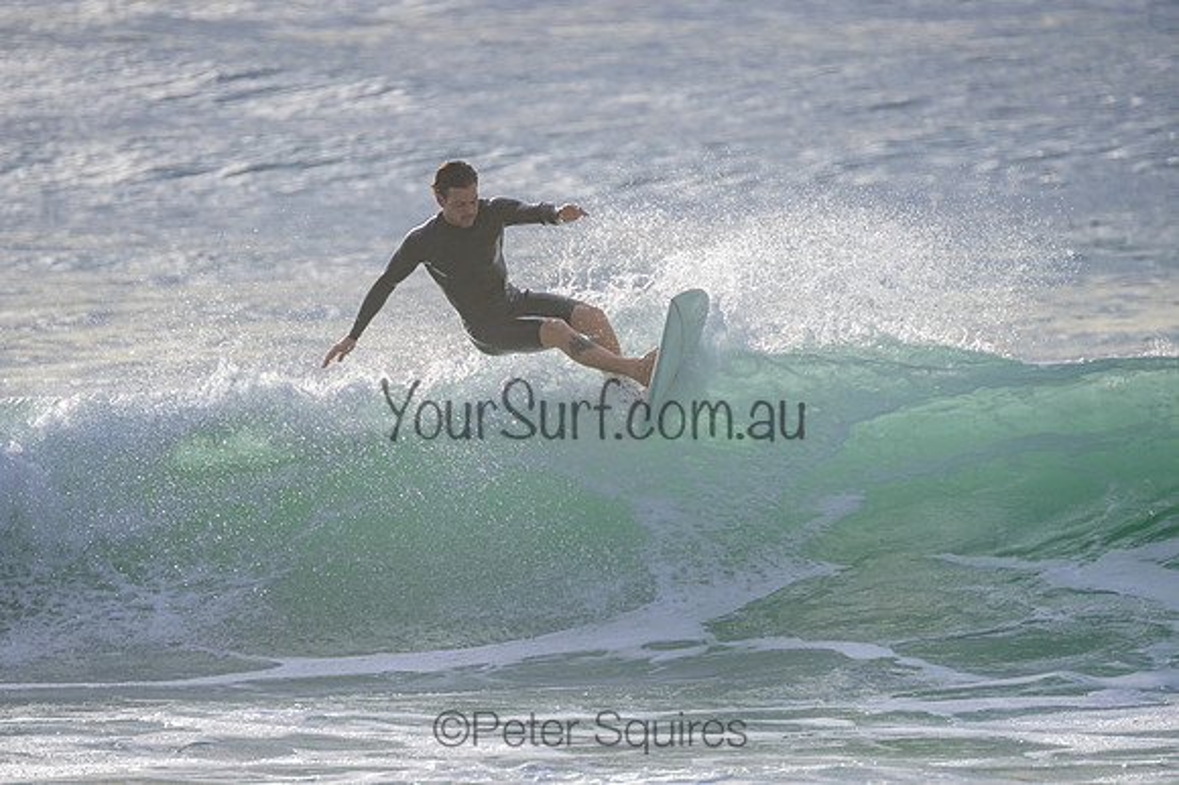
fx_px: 19638
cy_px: 392
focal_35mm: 600
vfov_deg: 2.3
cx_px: 590
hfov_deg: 3.4
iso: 180
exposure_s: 1/2500
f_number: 5.6
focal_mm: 400
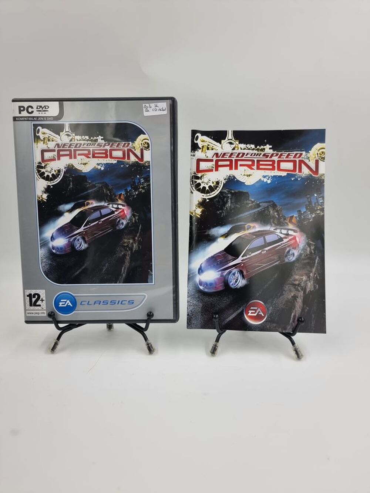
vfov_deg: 71.6
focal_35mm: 24
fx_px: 342
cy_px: 246
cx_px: 185
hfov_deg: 56.8
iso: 50
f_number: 1.8
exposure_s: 1/120
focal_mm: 6.7
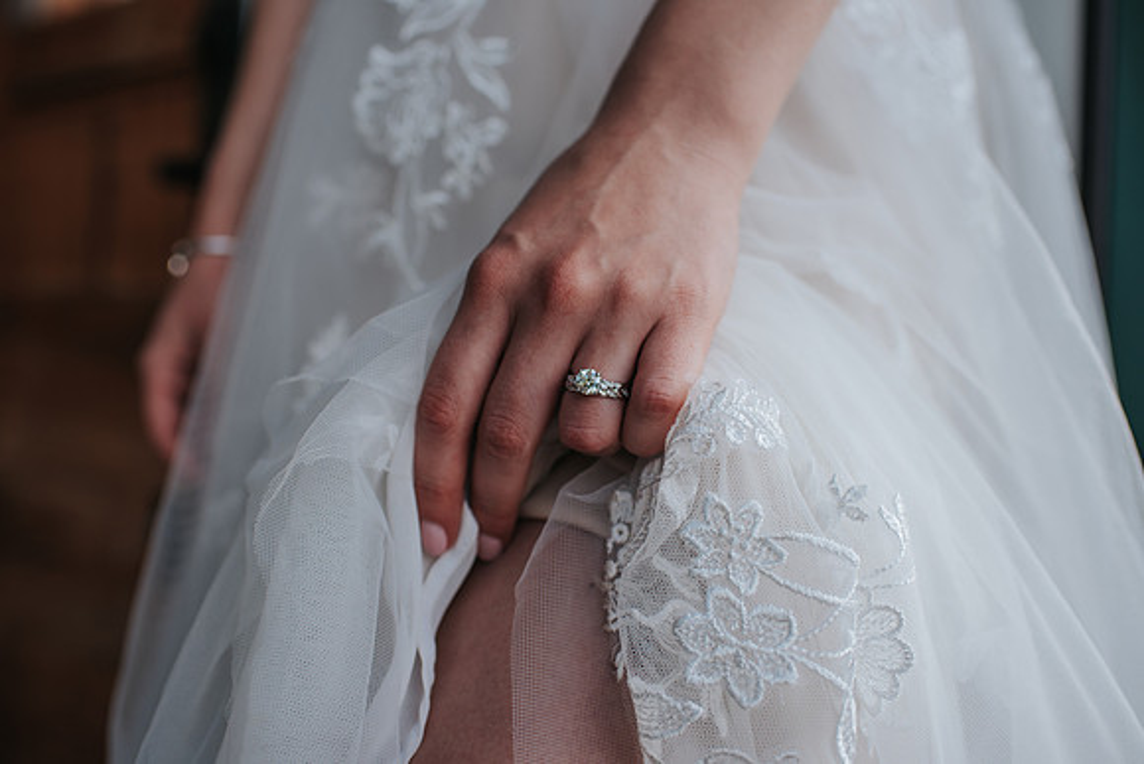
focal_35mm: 35
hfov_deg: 54.4
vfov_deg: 37.9
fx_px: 1112
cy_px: 382
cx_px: 572
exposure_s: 1/800
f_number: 3.2
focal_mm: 35
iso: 100
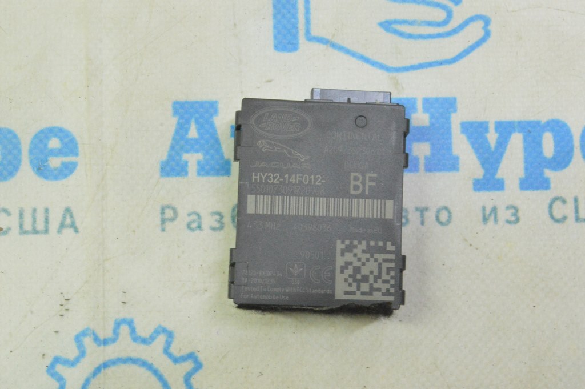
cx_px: 292
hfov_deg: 29.3
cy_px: 194
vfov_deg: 19.7
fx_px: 1120
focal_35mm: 69
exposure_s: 1/20
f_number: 20
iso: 6400
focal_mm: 46
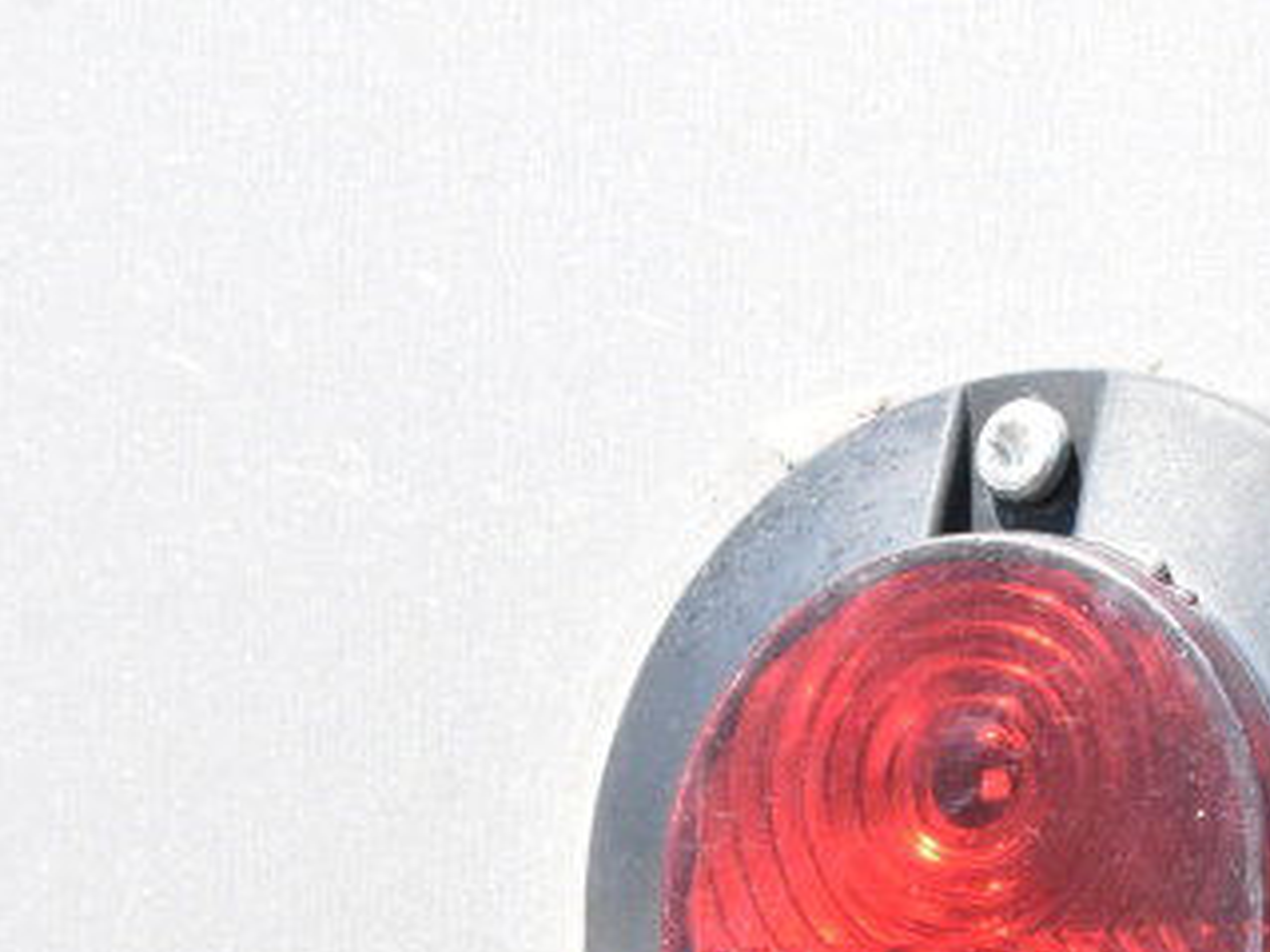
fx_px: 7885
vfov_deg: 6.8
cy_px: 1528
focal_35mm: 215
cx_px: 880
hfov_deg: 9.2
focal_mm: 52
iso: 6400
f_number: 18
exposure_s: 1/1250
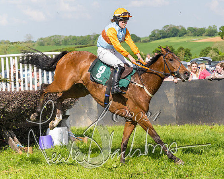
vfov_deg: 14.3
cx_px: 161
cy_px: 85
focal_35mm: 108
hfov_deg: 17.7
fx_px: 715
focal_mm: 70
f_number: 5
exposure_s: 1/2500
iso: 400
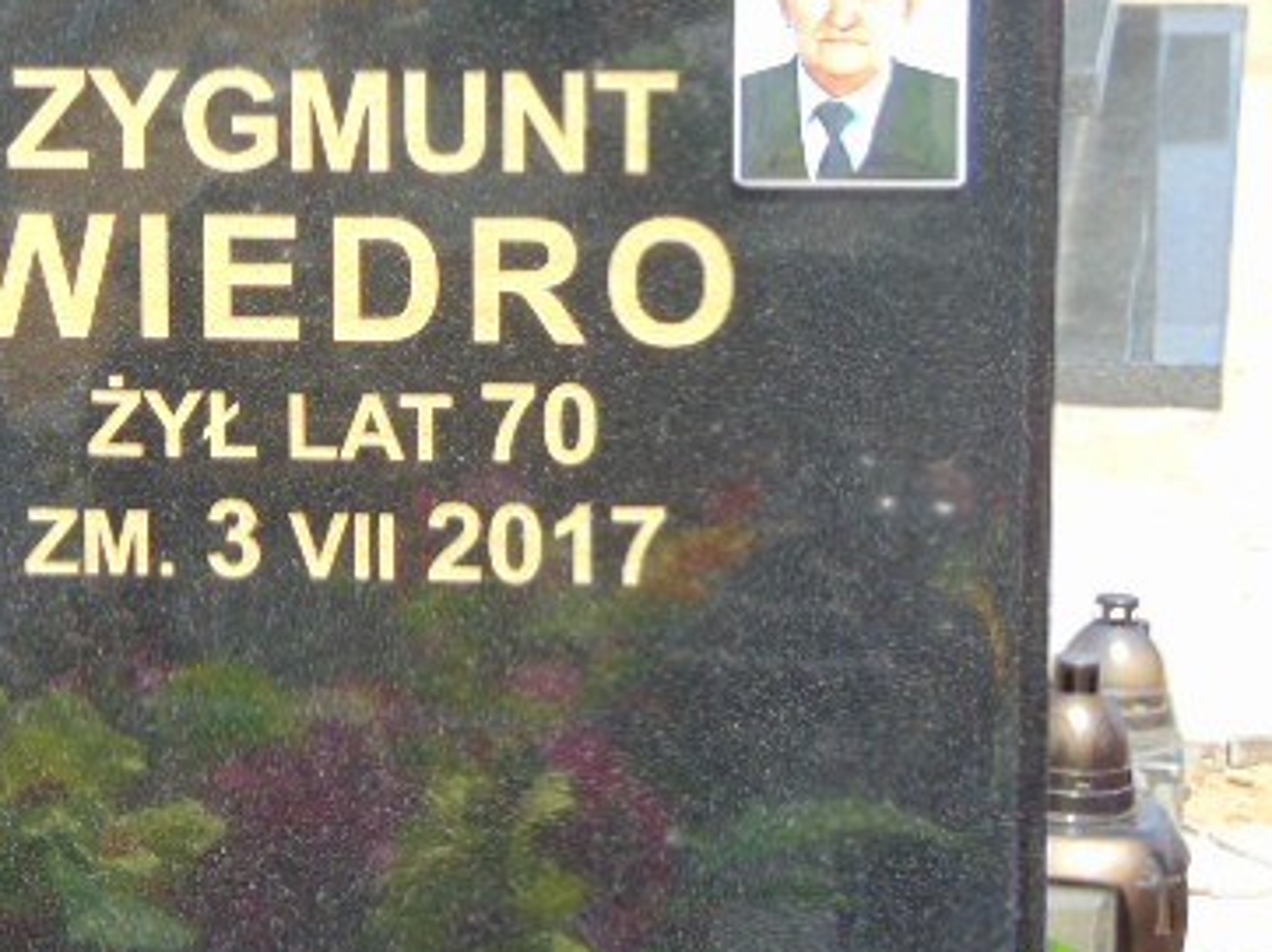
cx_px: 162
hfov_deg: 10.3
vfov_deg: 7.8
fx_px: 7014
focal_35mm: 191
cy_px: 383
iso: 80
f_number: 3.9
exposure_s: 1/400
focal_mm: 19.4
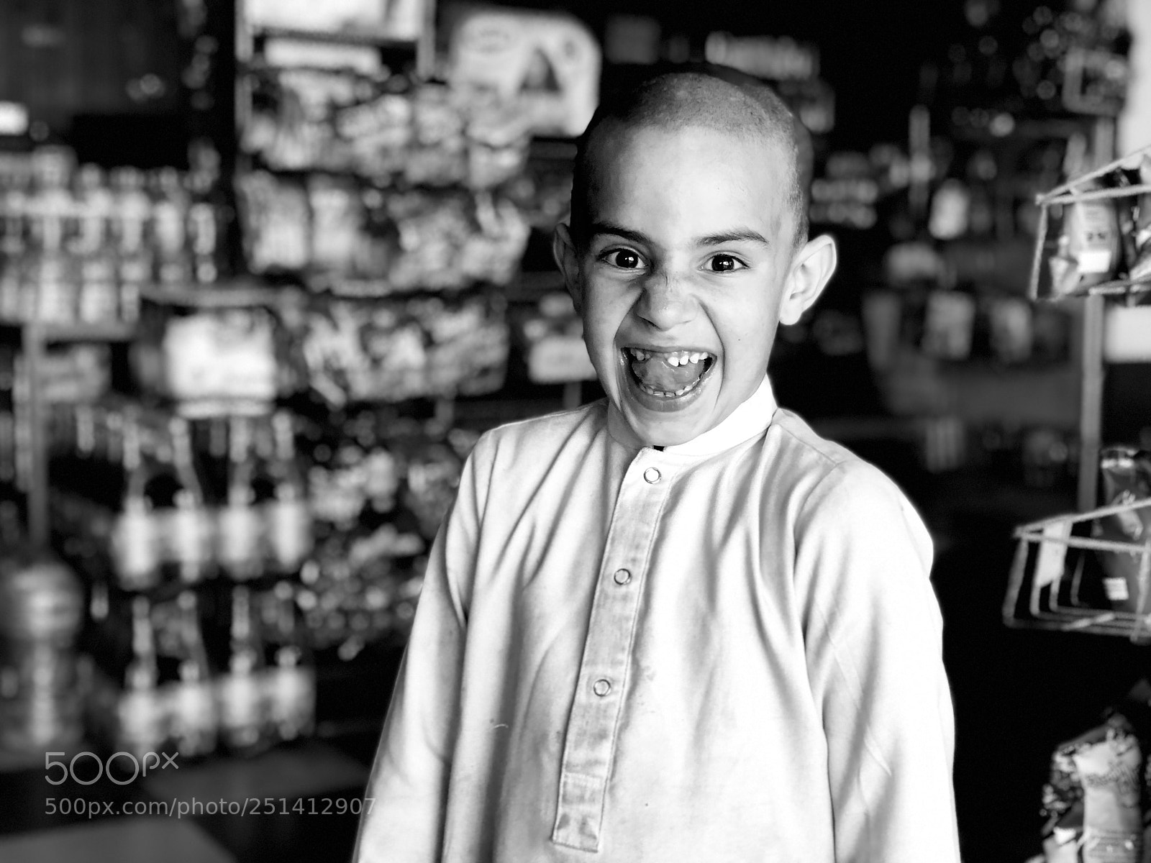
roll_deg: -2.1
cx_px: 576
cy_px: 432
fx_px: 1729
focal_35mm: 52
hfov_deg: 36.8
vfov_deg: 28.0
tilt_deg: -7.5
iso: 50
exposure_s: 1/50
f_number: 2.4
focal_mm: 6
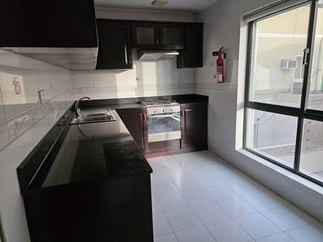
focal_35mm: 23
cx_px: 162
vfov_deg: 58.9
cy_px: 121
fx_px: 215
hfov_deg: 73.9
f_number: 1.7
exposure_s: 1/180
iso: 250
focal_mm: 6.3
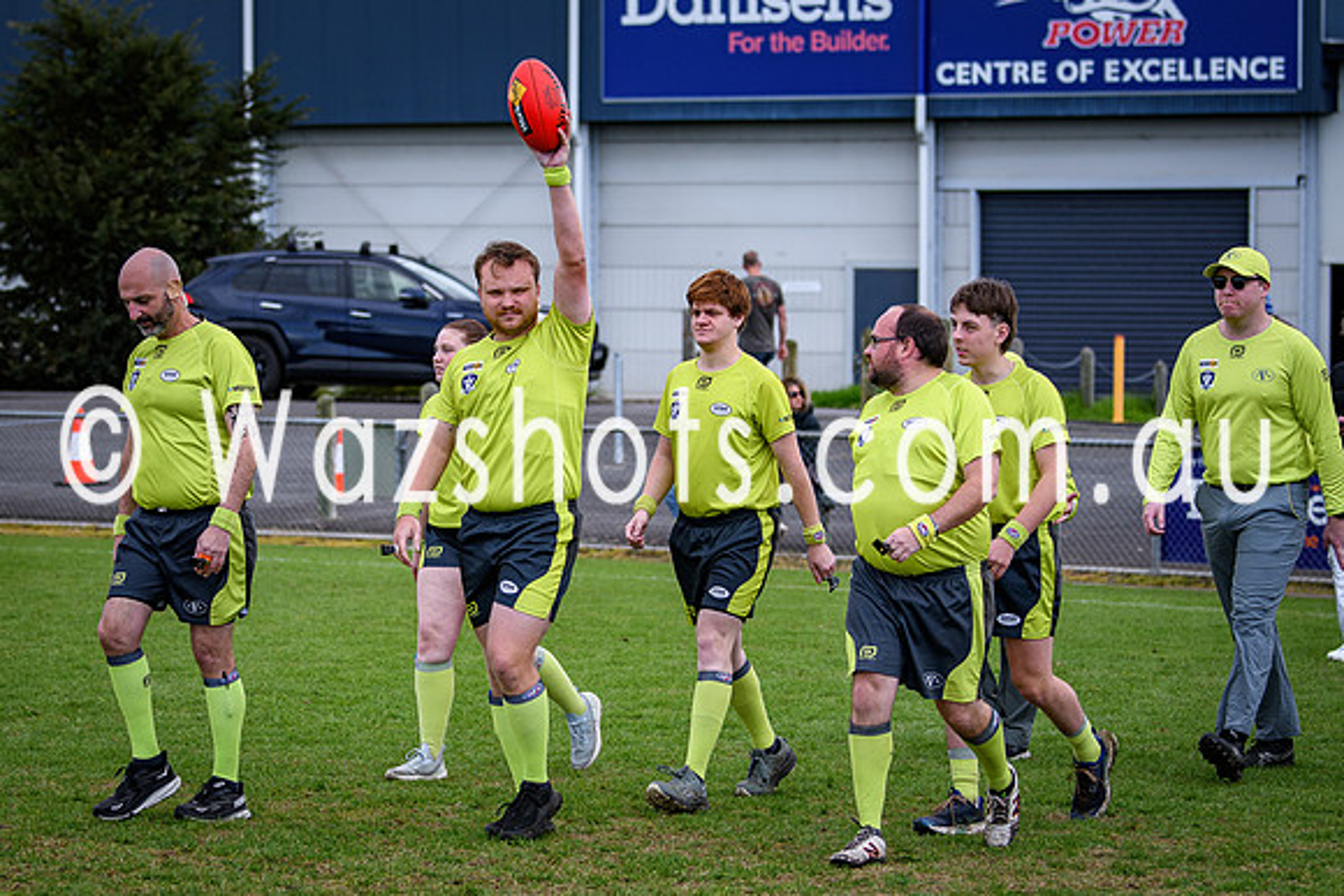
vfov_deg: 9.9
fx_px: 5198
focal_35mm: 139
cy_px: 494
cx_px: 522
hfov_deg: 14.7
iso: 220
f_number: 2.8
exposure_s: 1/1600
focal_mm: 75
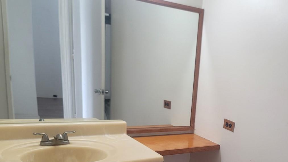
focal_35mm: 43
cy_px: 148
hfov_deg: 45.6
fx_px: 328
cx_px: 218
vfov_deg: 26.7
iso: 160
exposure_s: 1/120
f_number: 1.8
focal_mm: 7
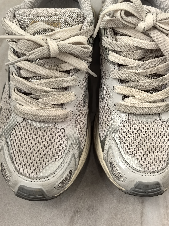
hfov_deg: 35.1
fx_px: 267
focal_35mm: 41
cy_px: 77
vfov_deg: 45.1
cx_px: 95
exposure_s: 1/100
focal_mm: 6.98
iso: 250
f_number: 2
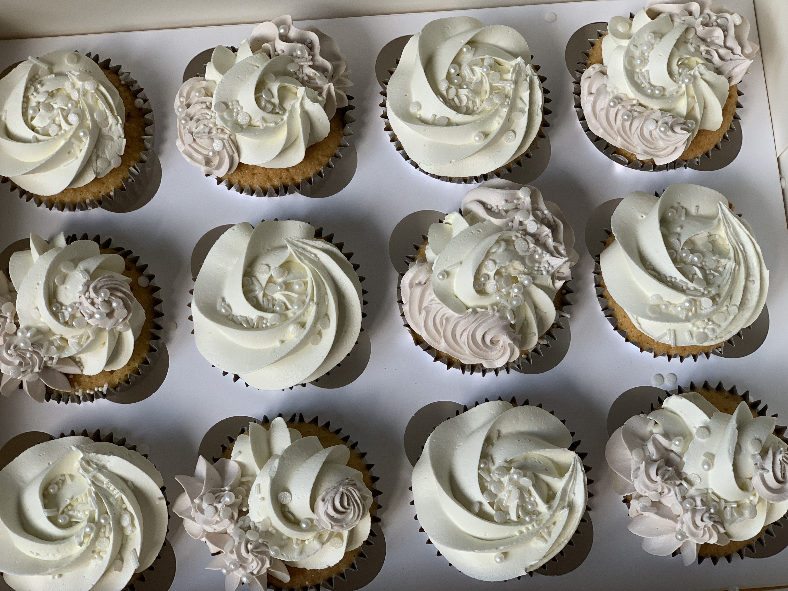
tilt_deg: -49.2
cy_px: 296
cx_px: 394
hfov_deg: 36.8
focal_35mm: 52
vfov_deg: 28.0
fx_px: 1184
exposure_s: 1/122
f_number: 2.4
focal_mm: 6
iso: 50
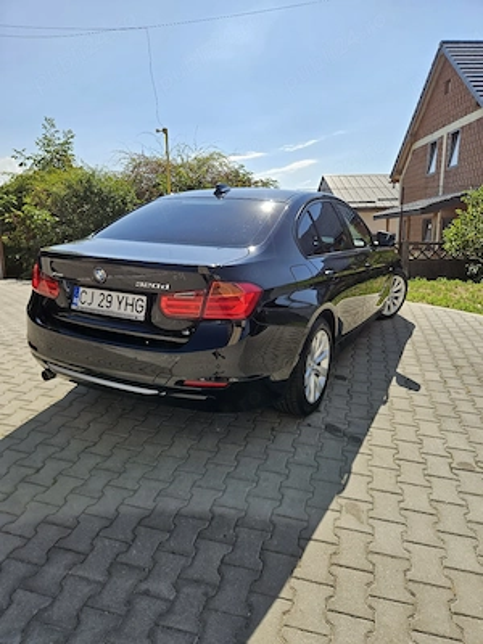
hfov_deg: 58.9
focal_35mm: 23
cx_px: 242
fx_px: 428
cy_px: 322
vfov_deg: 73.9
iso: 25
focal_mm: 5.4
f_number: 1.8
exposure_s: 1/1667
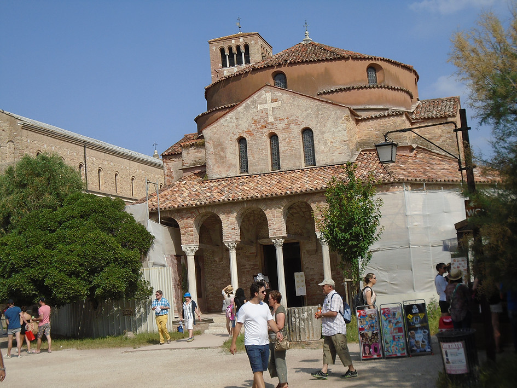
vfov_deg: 29.7
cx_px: 258
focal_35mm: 49
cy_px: 194
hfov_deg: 38.9
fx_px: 732
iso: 100
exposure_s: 1/1000
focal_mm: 8.7
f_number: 4.5
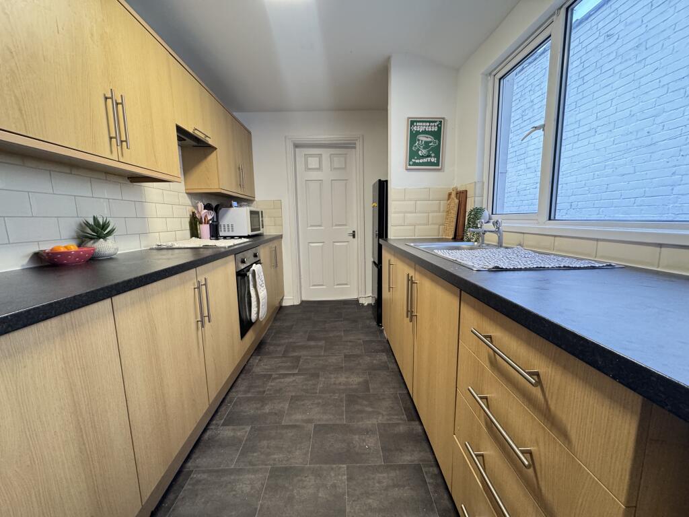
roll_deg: +1.9
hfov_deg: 102.1
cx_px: 344
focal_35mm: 14
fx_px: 279
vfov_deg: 85.7
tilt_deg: -7.3
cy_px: 258
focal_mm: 2.22
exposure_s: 1/60
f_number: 2.2
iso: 500
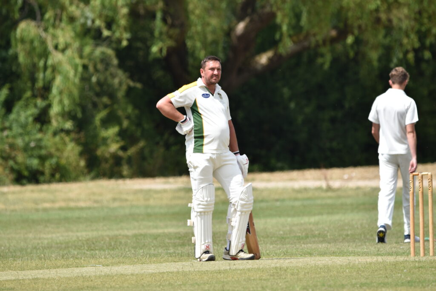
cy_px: 146
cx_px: 218
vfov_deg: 2.3
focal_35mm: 600
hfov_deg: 3.4
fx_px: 7267
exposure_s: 1/800
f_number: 7.1
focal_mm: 400
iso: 200
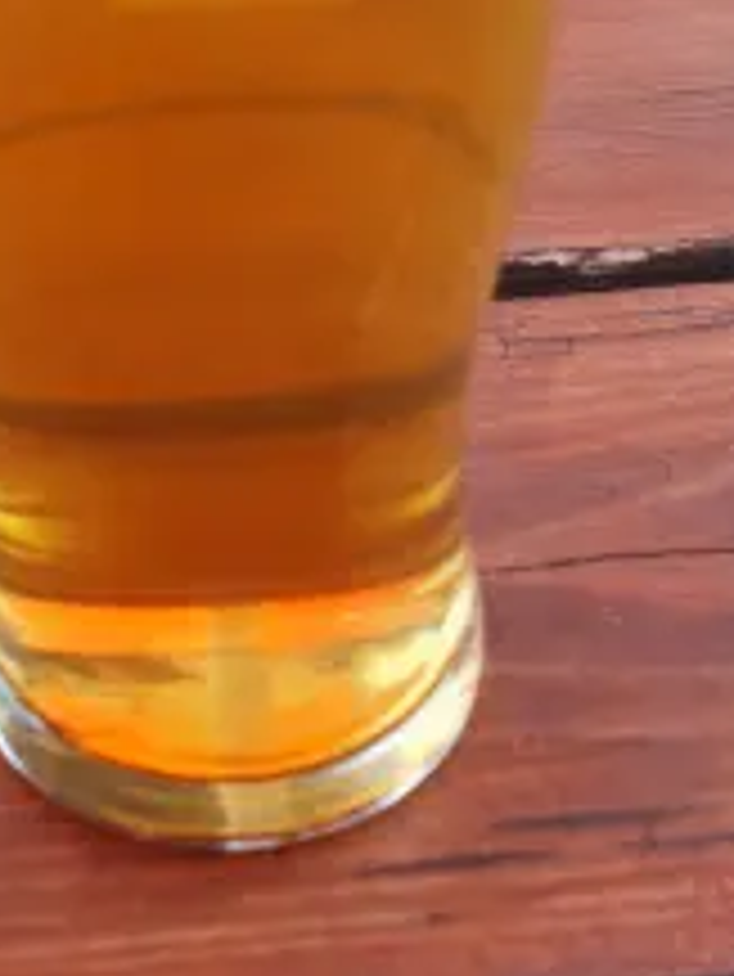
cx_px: 198
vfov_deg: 37.8
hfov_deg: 29.9
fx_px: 1356
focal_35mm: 48
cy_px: 157
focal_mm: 4.32
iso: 50
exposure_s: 1/286
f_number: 2.4
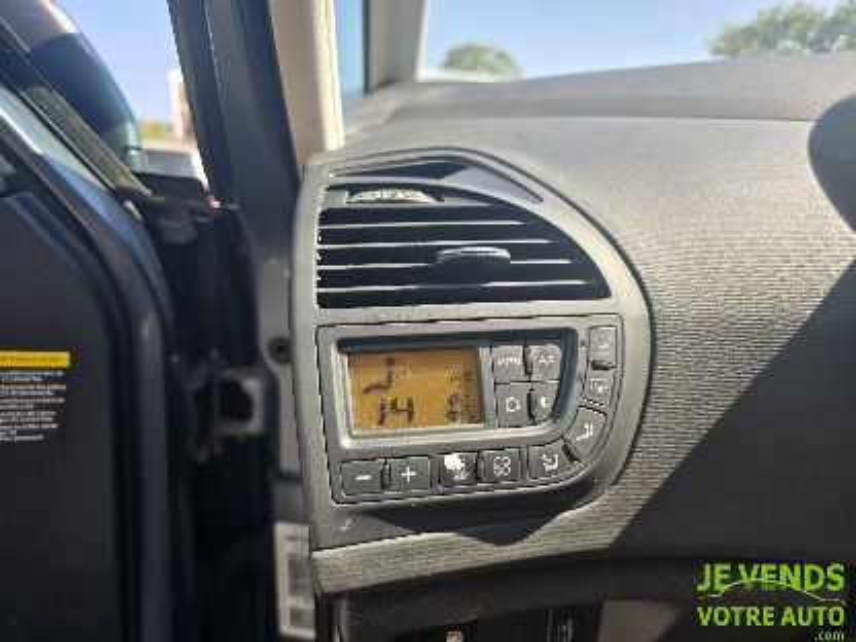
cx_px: 428
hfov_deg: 73.9
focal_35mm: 23
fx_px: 569
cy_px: 321
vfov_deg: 58.9
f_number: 1.7
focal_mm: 6.3
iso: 12
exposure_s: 1/253
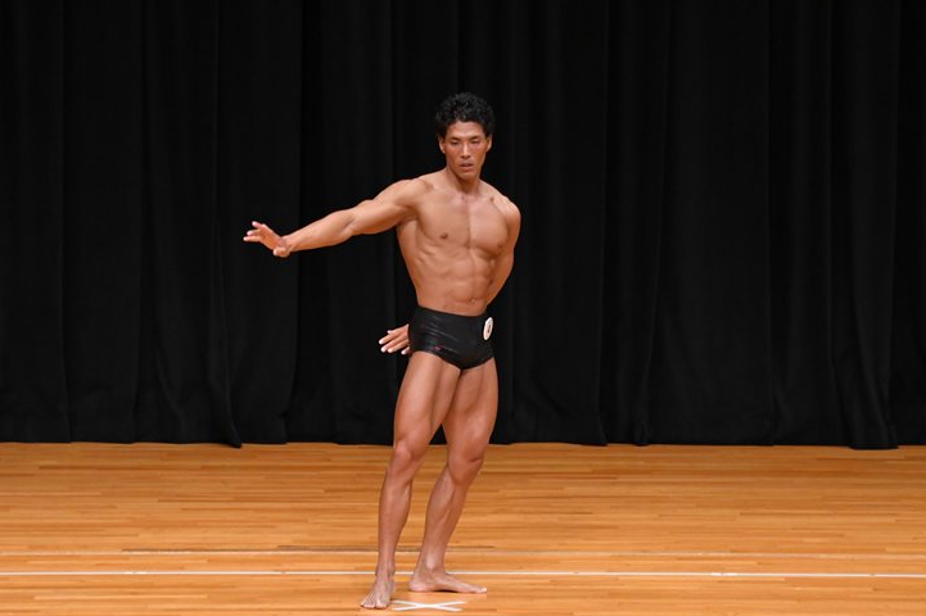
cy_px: 320
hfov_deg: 7.5
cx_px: 450
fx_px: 7044
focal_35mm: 274
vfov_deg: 5.0
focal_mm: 170
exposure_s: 1/400
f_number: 5.6
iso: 3200
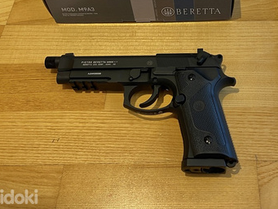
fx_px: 353
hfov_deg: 41.9
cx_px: 201
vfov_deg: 32.0
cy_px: 42
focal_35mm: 44
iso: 100
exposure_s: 1/50
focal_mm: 5.1
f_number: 1.6
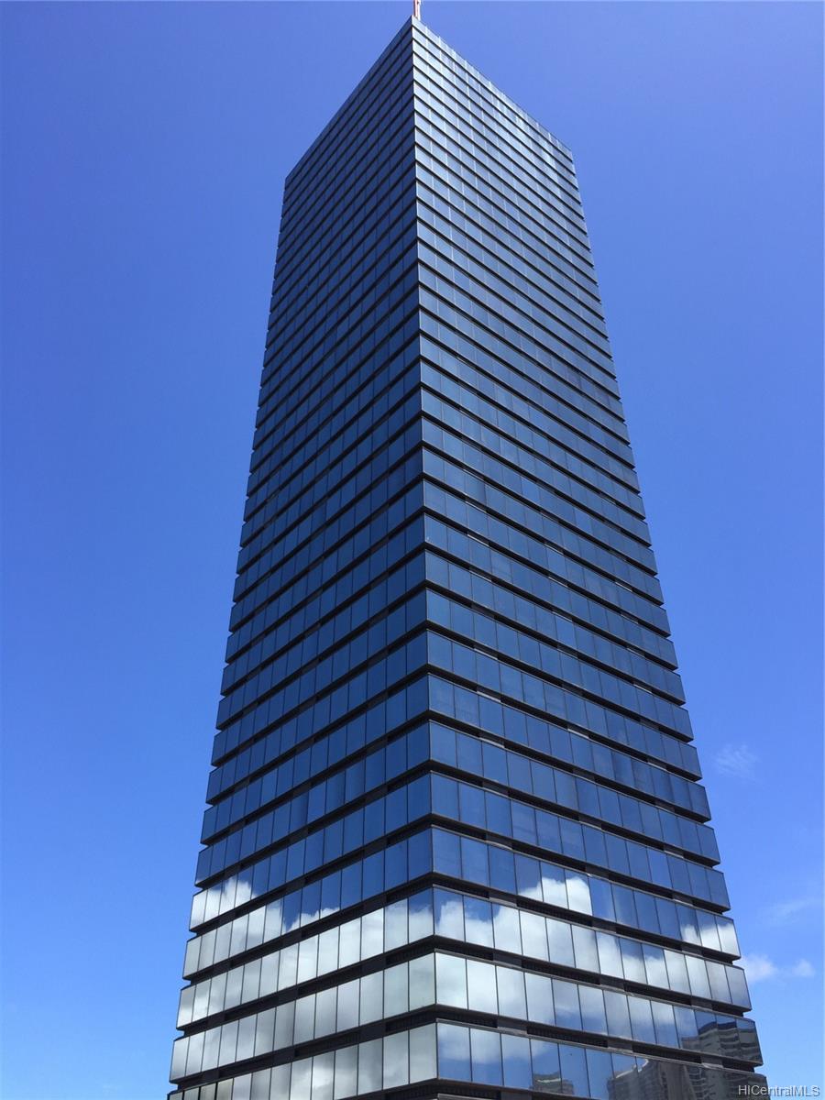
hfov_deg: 48.2
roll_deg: +0.9
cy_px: 550
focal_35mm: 29
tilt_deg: +39.8
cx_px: 412
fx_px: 922
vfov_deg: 61.7
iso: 32
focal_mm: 4.15
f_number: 2.2
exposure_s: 1/1068
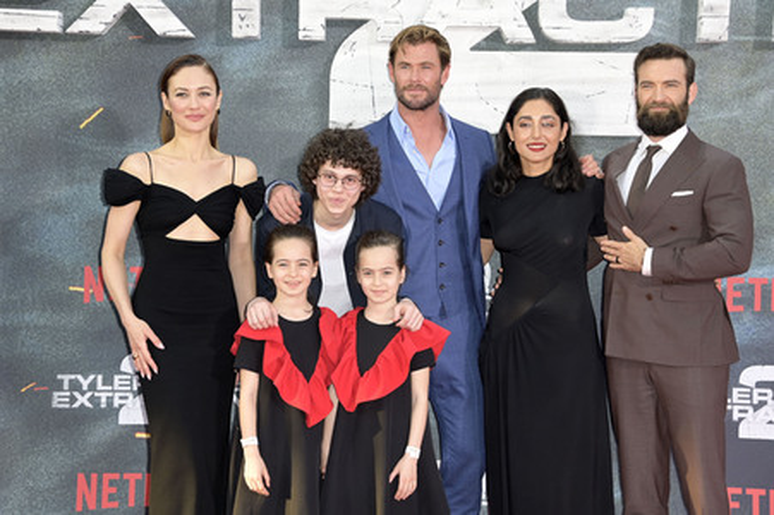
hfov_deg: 20.8
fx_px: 2105
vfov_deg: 13.9
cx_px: 387
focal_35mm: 98
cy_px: 258
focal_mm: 98
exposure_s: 1/250
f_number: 5.6
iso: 400
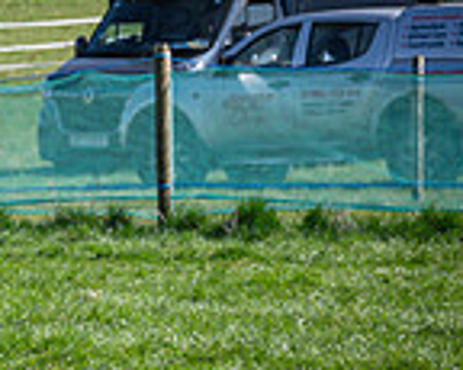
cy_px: 162
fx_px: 4259
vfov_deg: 5.0
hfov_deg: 6.1
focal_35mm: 311
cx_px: -407
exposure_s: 1/2000
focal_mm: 70
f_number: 5
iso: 400
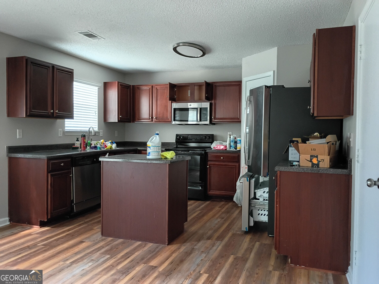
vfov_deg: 48.2
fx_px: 318
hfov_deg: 61.7
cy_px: 142
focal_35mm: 29
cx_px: 190
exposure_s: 1/30
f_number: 1.8
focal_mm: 4.27
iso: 885
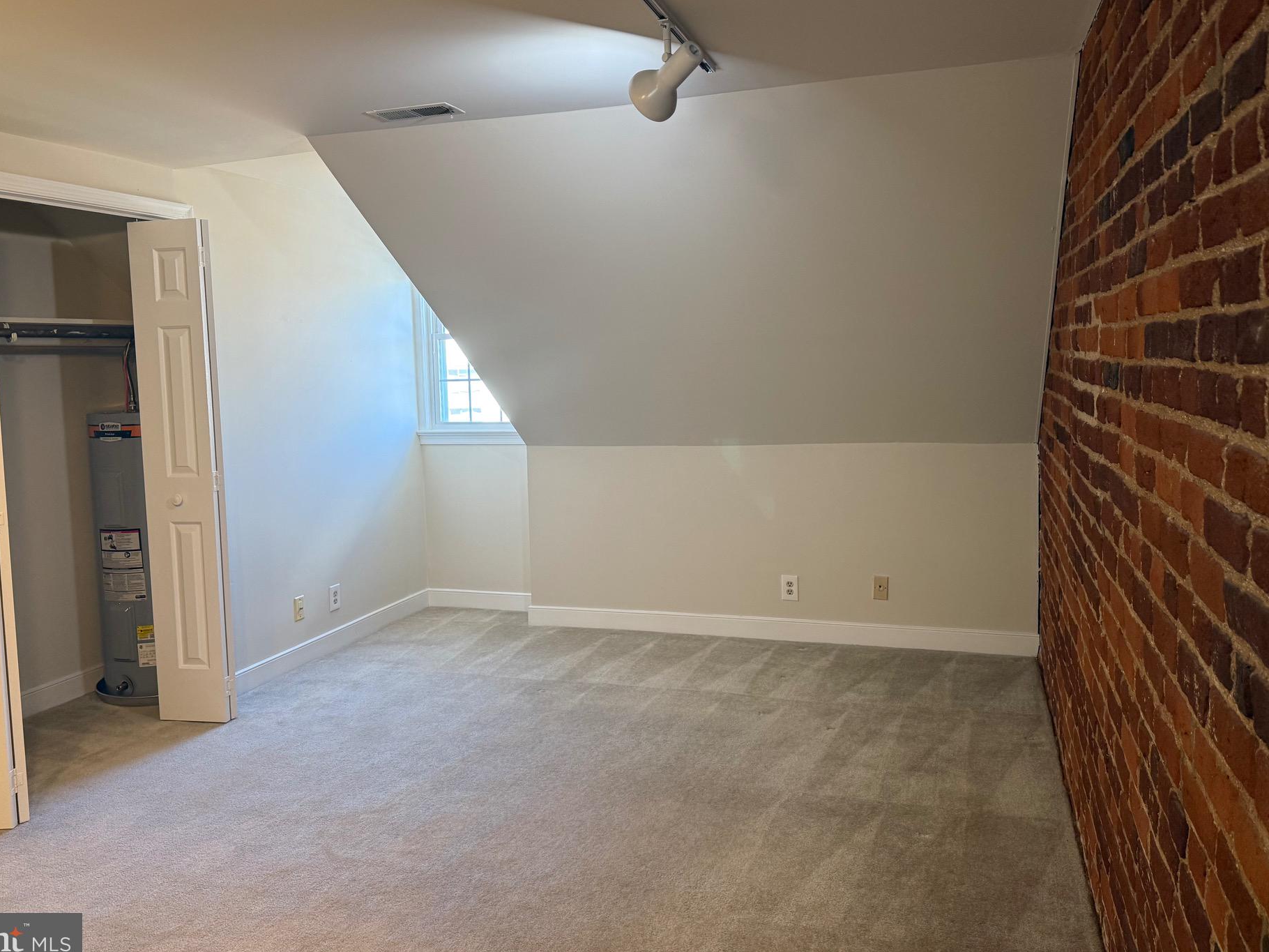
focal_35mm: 27
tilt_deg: -4.0
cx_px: 622
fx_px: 990
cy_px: 435
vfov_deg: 51.3
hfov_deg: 65.3
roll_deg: +1.2
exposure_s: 1/60
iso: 200
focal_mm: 6.76
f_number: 1.78
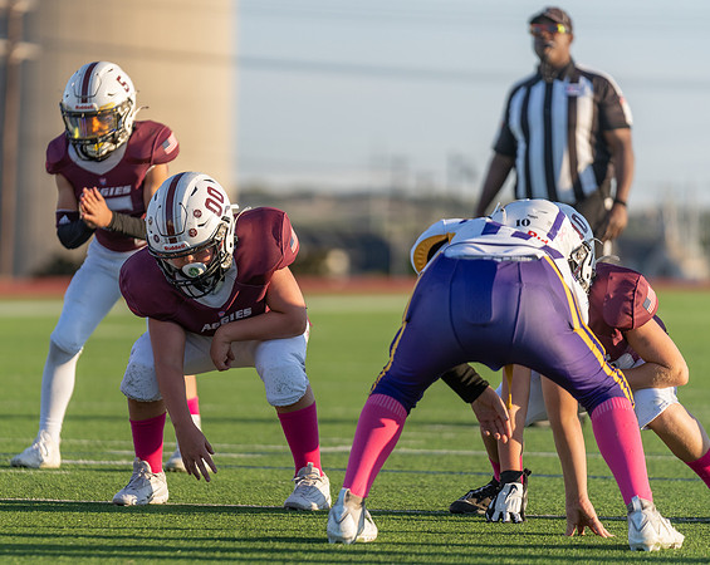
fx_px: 5476
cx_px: 244
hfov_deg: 7.4
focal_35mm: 261
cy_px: 317
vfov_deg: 5.9
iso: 125
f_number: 2.8
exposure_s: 1/1250
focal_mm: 200
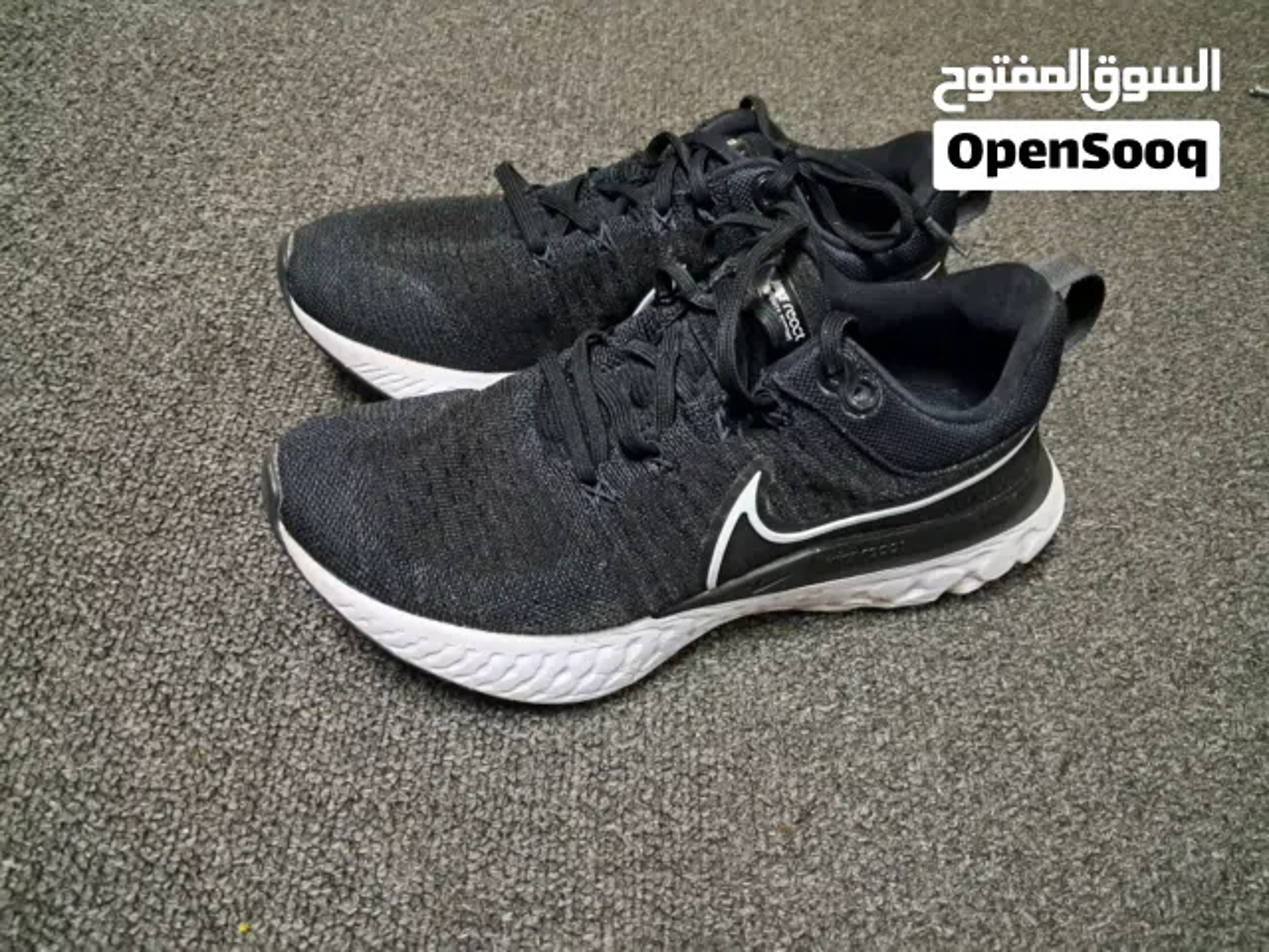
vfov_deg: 51.4
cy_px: 476
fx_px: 990
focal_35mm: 27
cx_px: 634
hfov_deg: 65.3
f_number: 1.8
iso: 1600
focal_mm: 4
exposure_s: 1/20
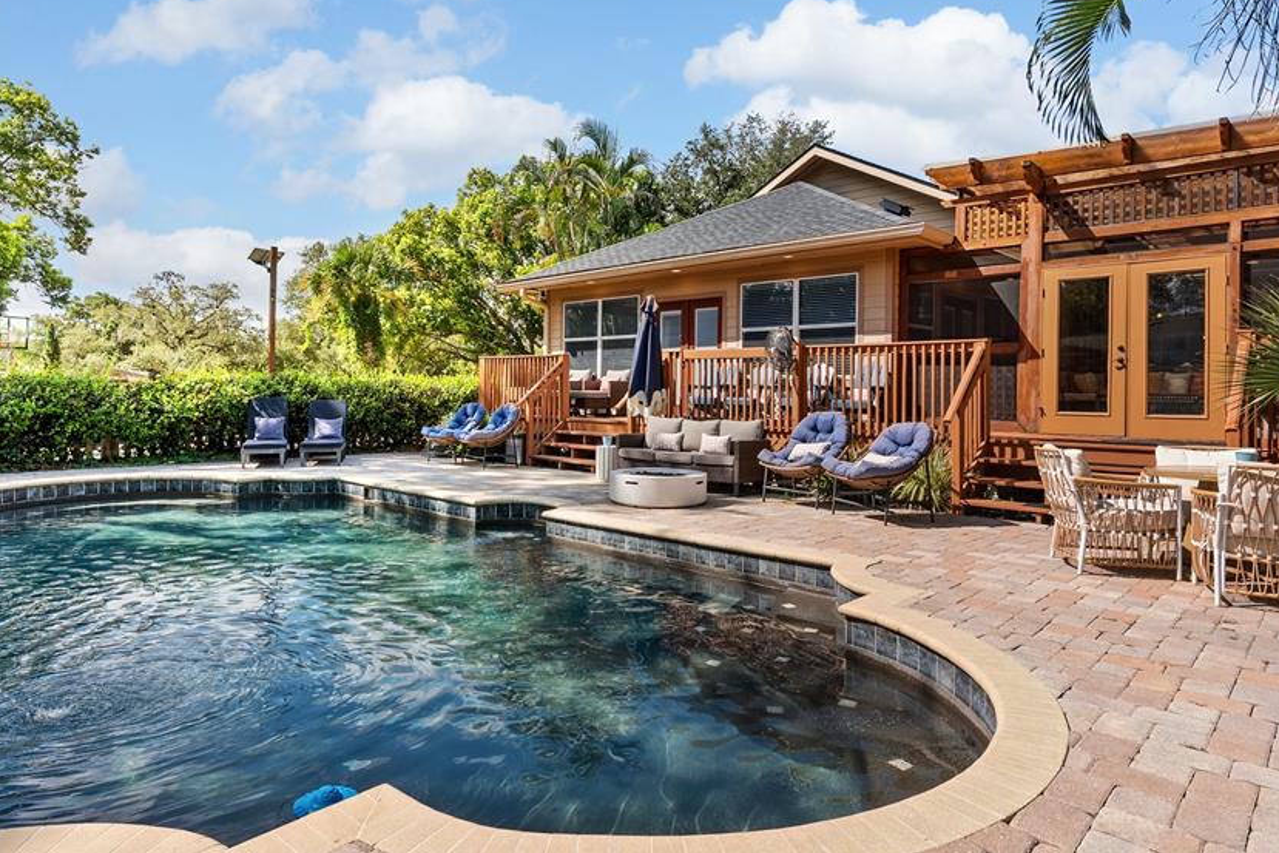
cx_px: 628
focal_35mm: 21
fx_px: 746
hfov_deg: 81.2
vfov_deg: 59.5
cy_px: 405
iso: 100
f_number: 8
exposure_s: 1/80
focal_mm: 17
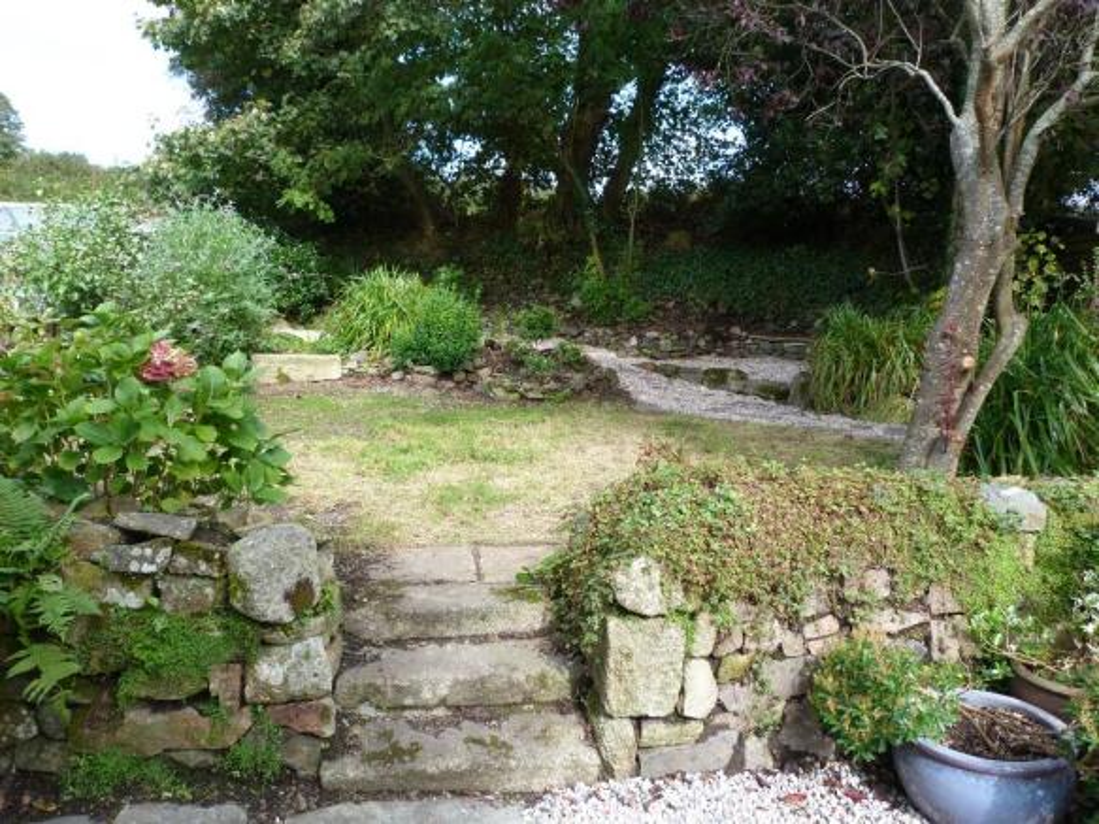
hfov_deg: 69.4
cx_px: 550
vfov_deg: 54.9
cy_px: 412
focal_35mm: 25
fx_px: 794
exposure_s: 1/100
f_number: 4
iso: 80
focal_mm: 4.5
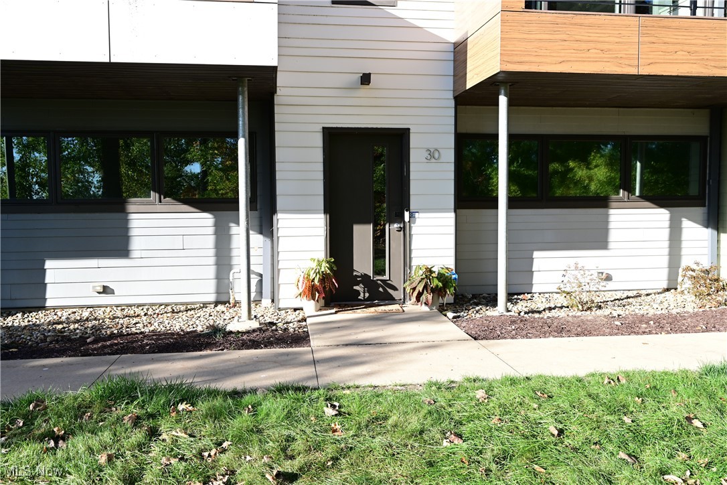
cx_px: 364
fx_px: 606
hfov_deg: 61.9
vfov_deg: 43.6
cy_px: 242
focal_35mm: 30
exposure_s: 1/200
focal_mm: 30
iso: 400
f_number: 9
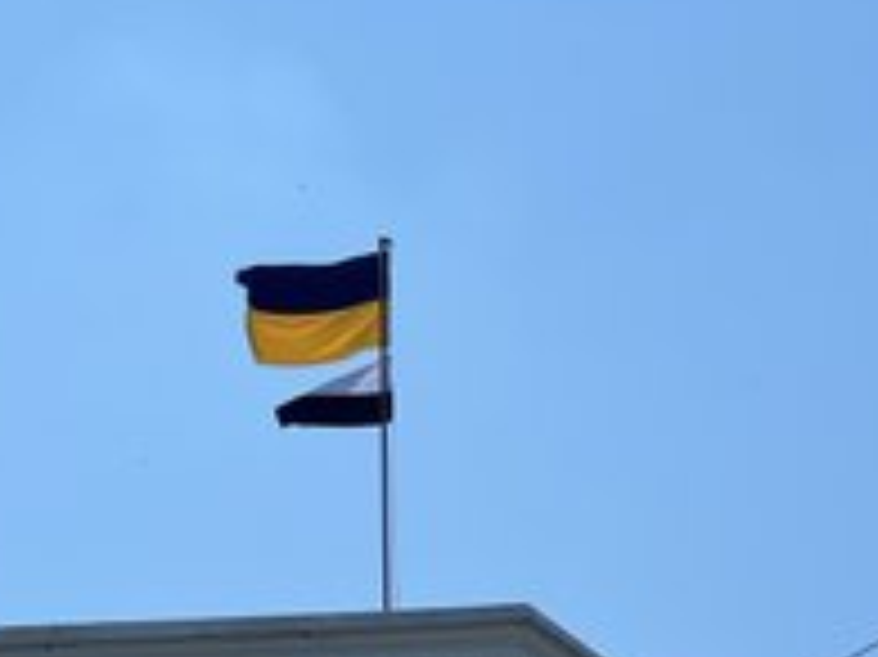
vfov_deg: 9.4
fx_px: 4005
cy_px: 536
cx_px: 329
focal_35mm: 158
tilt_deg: +24.4
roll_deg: -1.0
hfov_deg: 12.5
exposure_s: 1/2016
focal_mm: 9
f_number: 2.8
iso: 32
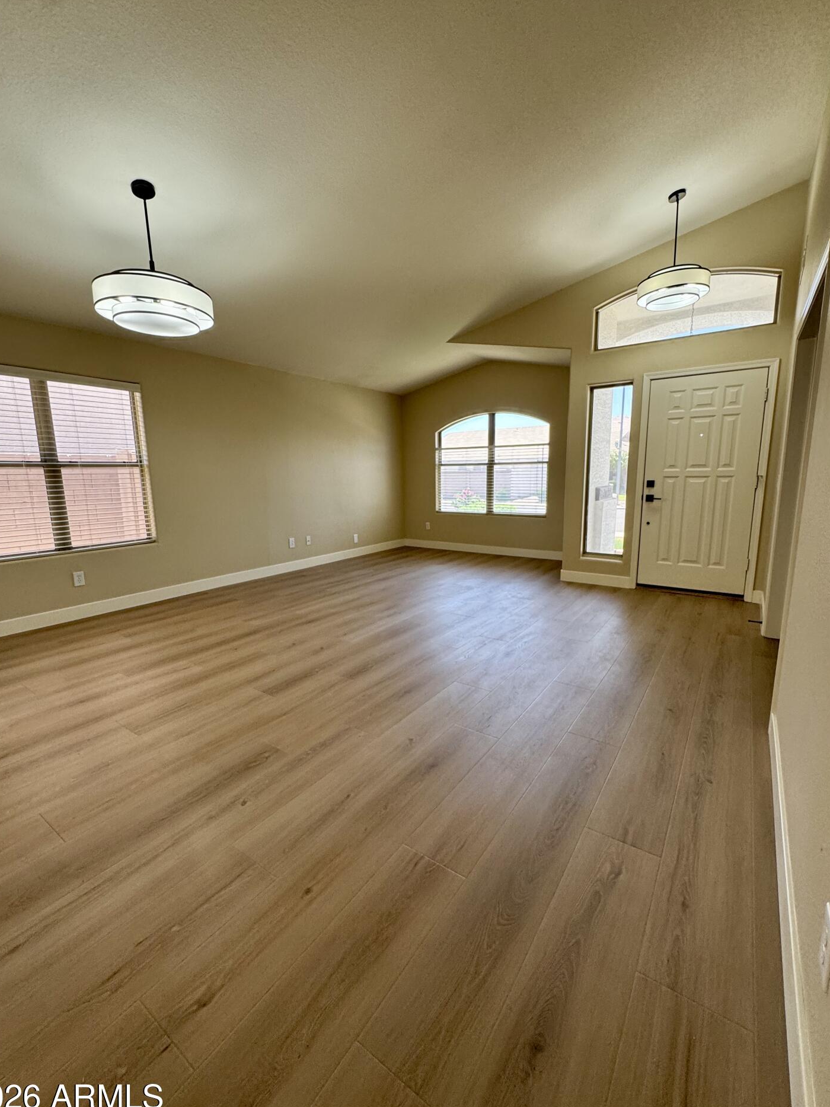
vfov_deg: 98.2
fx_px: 480
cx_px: 408
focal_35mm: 15
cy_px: 559
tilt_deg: -9.7
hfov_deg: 81.7
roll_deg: +1.3
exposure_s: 1/99
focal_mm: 2.22
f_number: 2.2
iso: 200
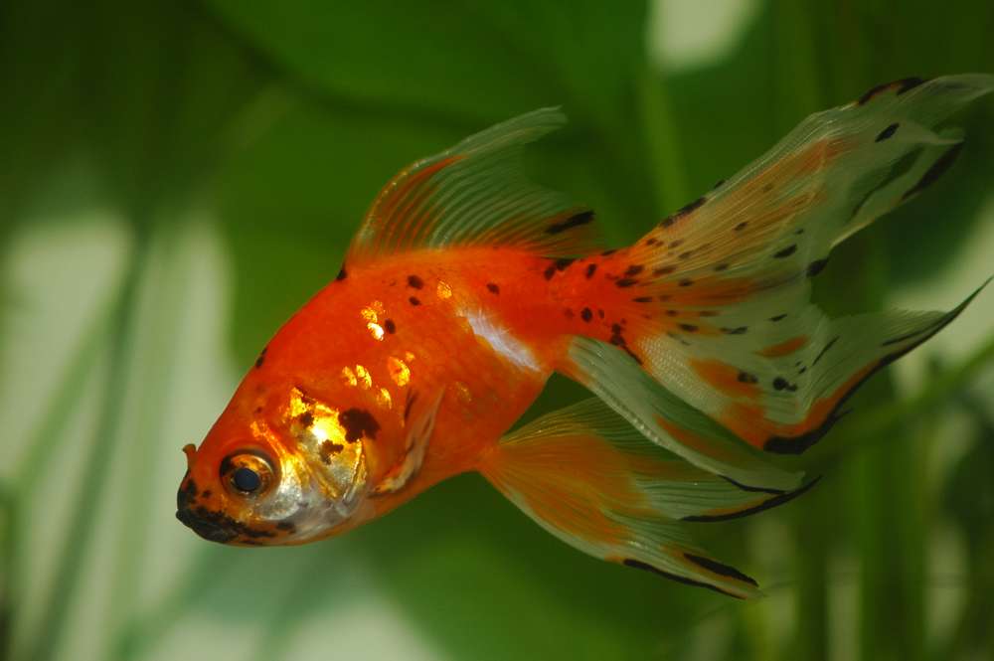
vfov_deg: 4.2
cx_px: 497
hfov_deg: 6.2
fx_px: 9104
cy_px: 330
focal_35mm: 330
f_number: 6.3
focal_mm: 220
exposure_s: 1/125
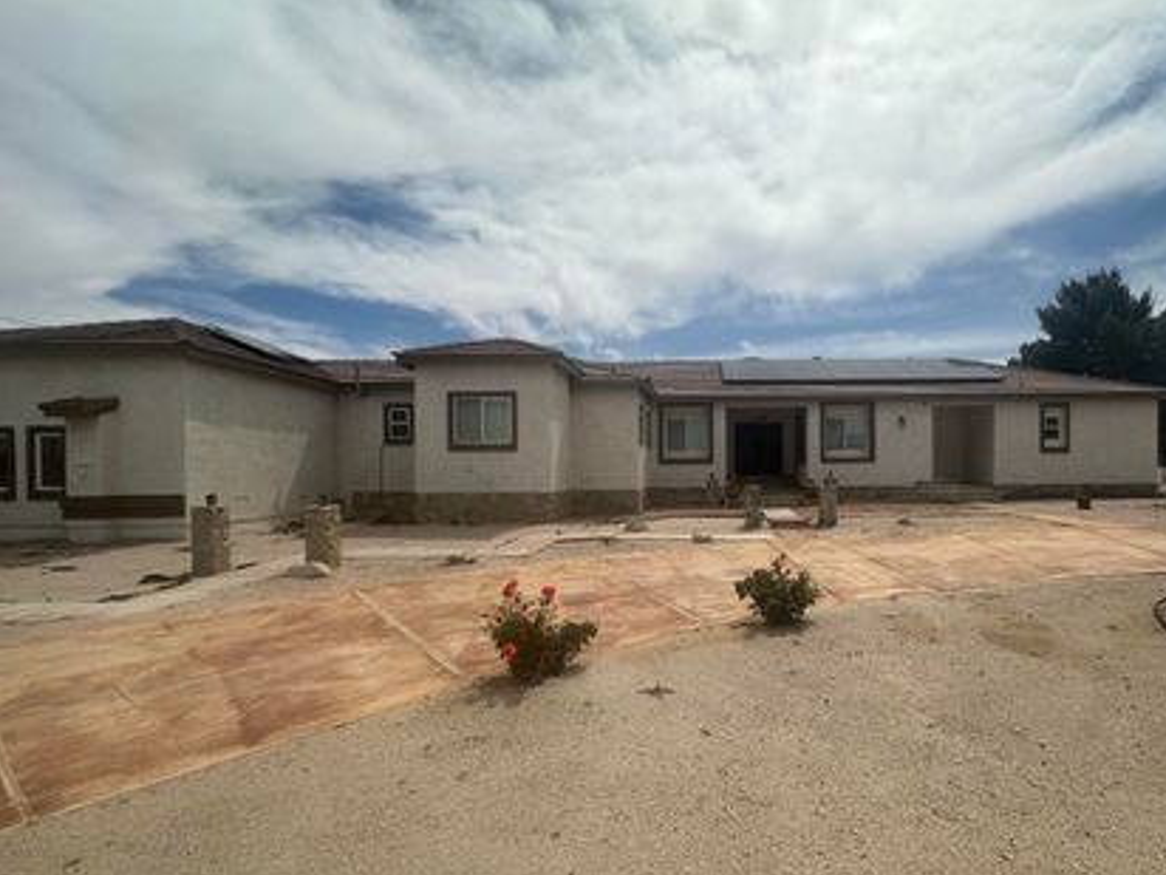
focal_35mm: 17
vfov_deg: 74.5
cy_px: 480
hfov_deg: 89.8
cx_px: 705
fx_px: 573
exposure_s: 1/4651
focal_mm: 2.22
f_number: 2.2
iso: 50
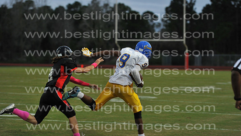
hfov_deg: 16.6
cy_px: 81
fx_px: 824
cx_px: 120
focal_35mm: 129
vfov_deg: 9.4
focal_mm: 122
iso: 1600
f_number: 3.2
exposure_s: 1/400
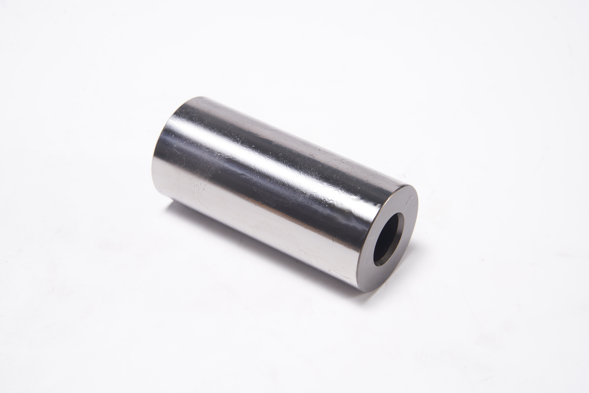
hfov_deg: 27.0
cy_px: 196
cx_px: 294
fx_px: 1227
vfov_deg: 18.2
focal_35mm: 75
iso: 100
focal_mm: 75
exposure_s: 1/80
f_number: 14
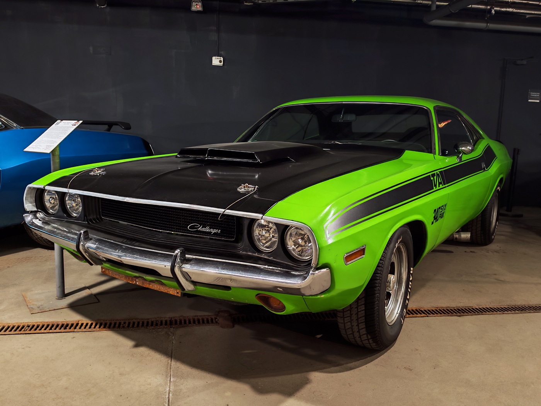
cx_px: 270
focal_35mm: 30
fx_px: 469
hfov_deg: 60.0
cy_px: 203
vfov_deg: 46.8
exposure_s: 1/25
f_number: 2
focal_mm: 6.83
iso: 320
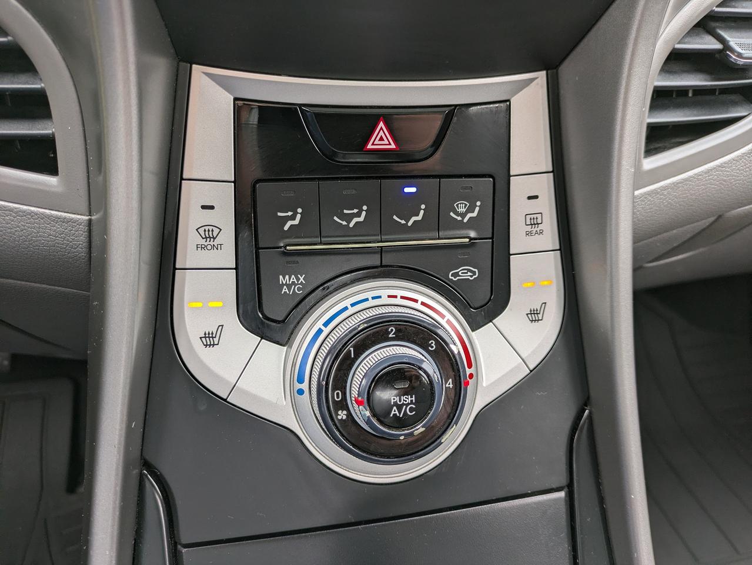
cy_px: 282
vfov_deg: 54.9
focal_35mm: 25
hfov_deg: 69.4
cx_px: 376
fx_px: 543
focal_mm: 5.43
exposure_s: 1/100
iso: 112
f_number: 1.89
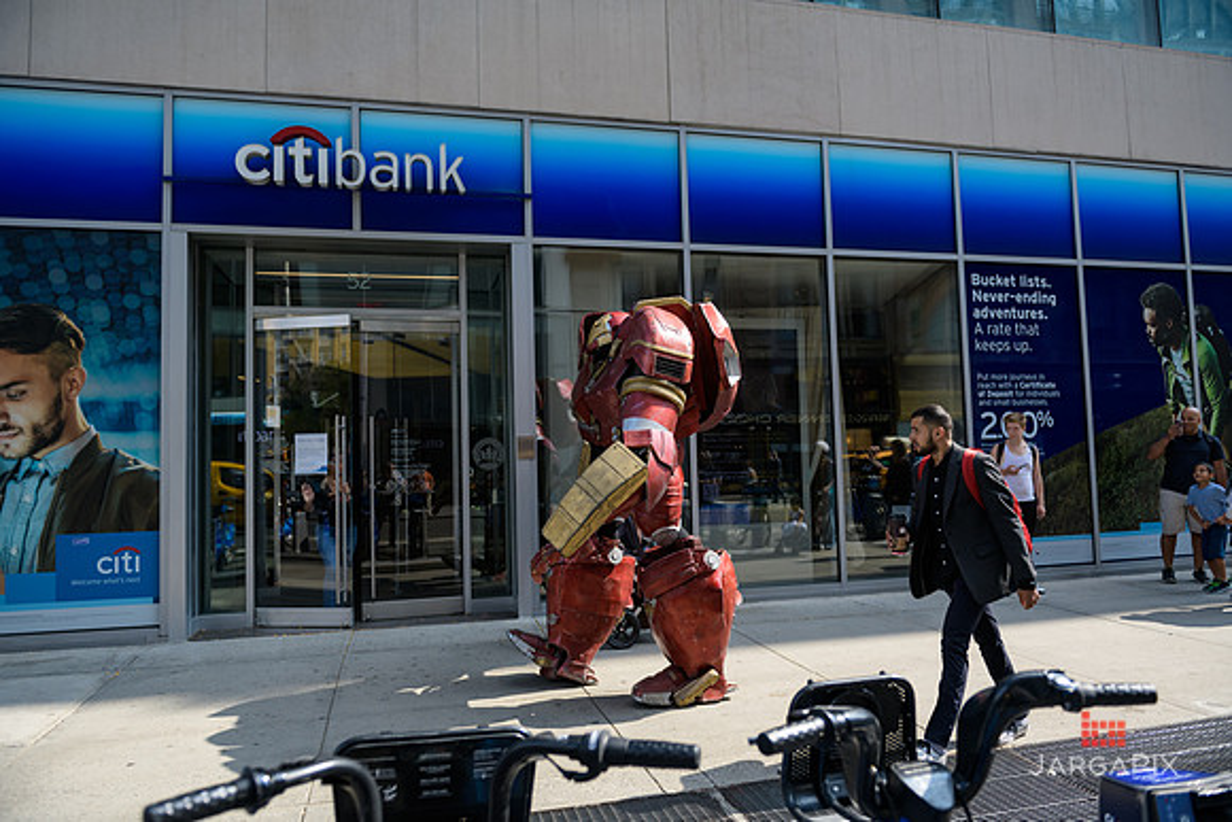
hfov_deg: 73.7
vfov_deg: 53.2
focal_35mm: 24
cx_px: 616
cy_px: 411
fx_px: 821
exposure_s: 1/1250
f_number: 3.2
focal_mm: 24
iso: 200
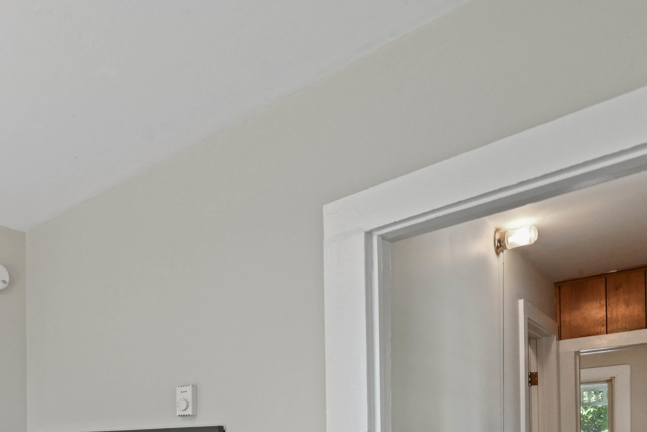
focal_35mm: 30
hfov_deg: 53.6
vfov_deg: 37.7
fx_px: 539
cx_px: 56
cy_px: 455
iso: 1000
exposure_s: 1/10
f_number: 14
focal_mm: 14
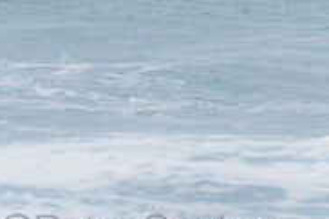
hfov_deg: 1.1
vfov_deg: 0.7
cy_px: -149
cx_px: 186
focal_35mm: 1953
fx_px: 17832
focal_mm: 500
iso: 500
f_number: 5.6
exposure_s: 1/2000
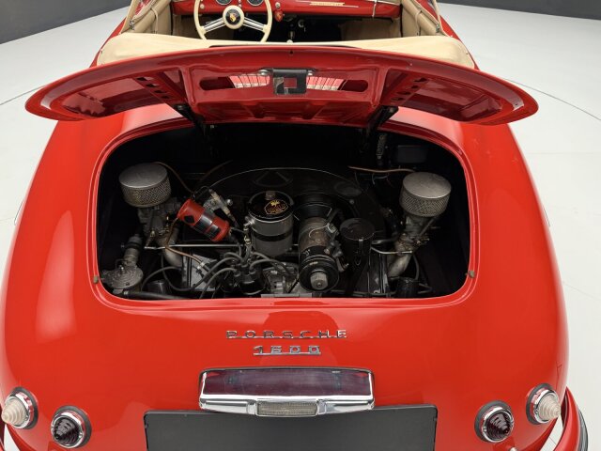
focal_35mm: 24
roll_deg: -0.9
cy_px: 226
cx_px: 300
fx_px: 417
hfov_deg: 71.6
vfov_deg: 56.8
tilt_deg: -38.7
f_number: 1.78
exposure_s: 1/60
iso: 250
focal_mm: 6.76
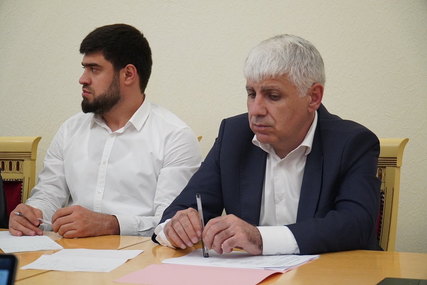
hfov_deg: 25.1
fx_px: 961
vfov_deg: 16.9
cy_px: 142
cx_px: 214
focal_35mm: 81
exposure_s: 1/320
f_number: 4
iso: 2500
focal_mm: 54
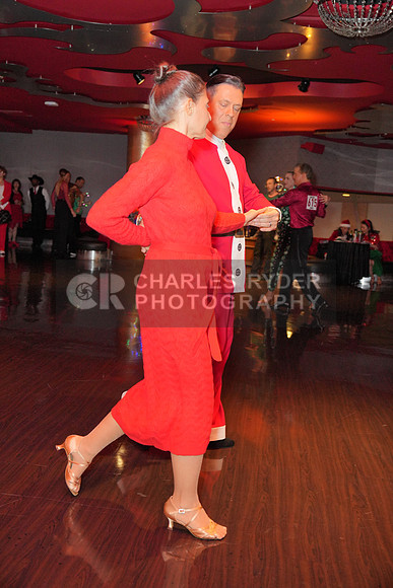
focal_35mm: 36
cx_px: 196
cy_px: 294
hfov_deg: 36.9
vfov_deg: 53.1
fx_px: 589
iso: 4000
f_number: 4
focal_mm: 36
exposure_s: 1/250
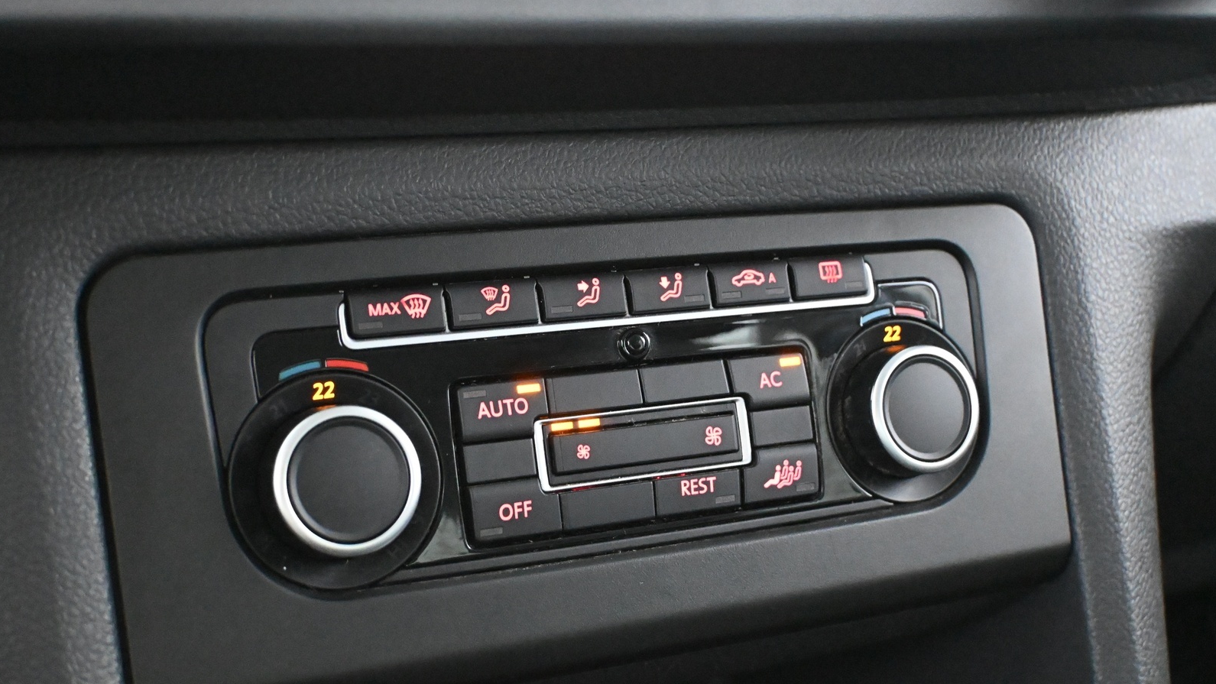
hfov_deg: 42.3
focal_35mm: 49
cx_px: 602
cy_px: 375
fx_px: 1574
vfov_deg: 24.5
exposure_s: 1/25
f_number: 4.8
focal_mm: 30.5
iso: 12800
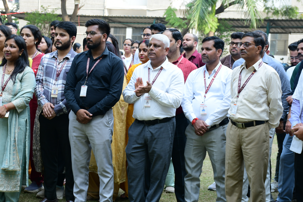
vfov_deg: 13.4
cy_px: 94
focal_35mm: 102
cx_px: 122
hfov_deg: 20.0
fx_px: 858
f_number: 5.6
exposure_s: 1/125
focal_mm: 48
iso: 250
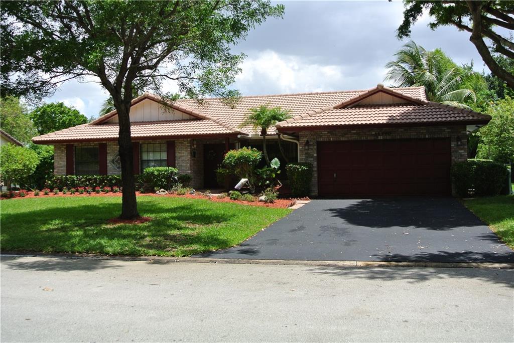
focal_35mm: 37
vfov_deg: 36.0
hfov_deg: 51.9
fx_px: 529
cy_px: 172
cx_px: 257
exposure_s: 1/640
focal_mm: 14
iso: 100
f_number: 4.5
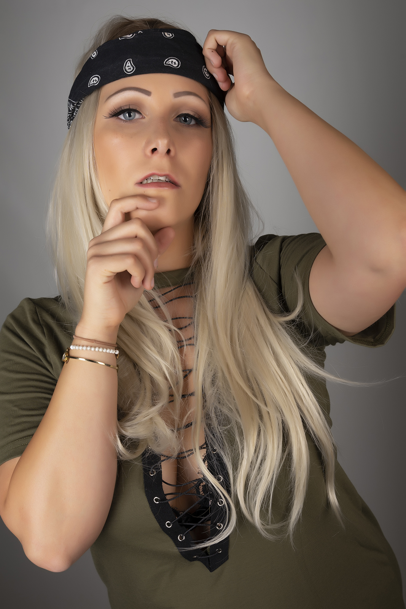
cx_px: 203
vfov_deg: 39.6
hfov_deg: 27.0
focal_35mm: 50
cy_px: 304
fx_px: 846
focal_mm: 50
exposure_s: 1/200
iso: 100
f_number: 9
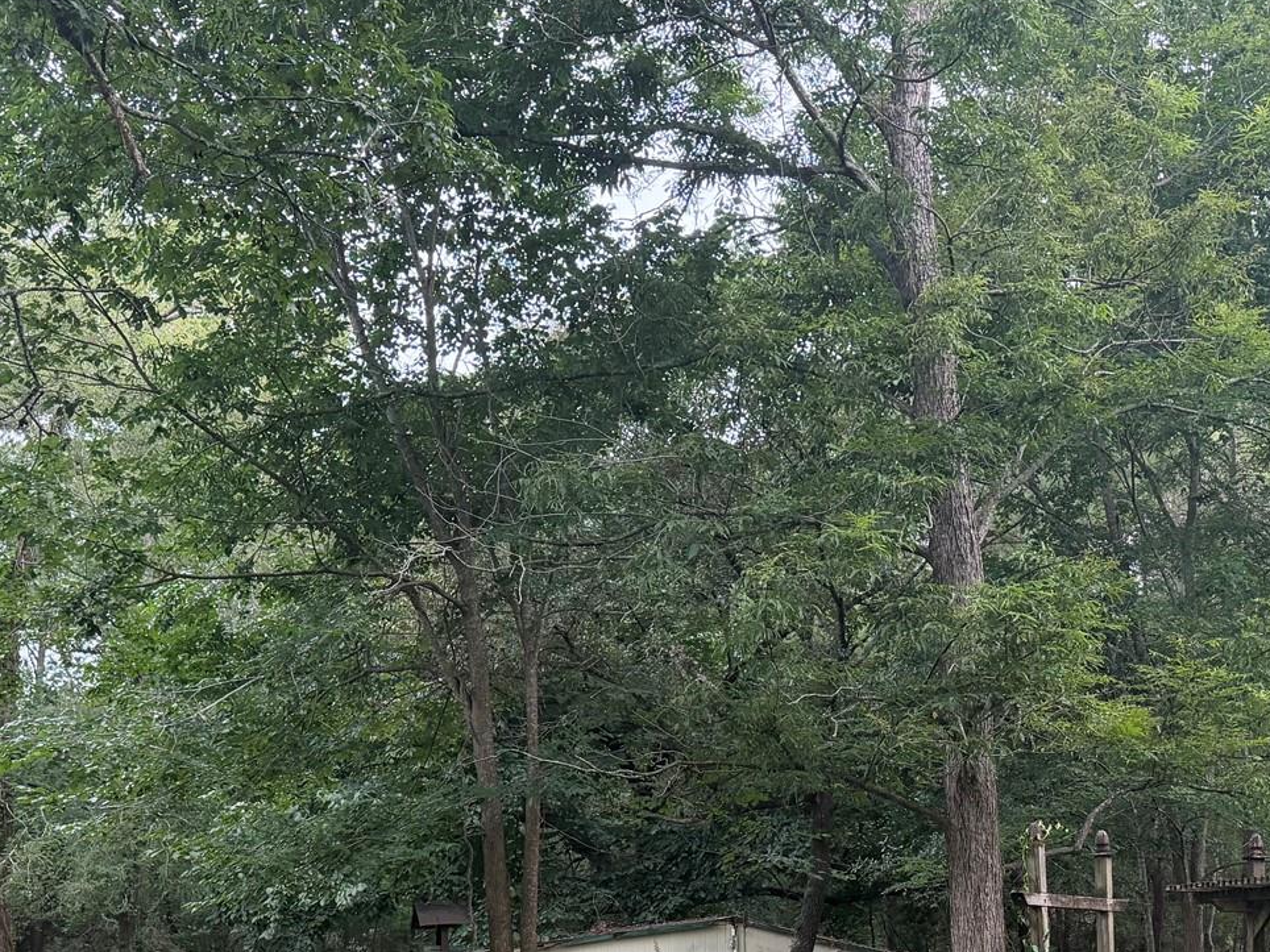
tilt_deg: -1.4
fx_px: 1871
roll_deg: +1.4
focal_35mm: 51
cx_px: 643
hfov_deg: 37.5
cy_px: 956
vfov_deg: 27.0
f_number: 1.78
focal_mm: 6.76
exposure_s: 1/195
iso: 200
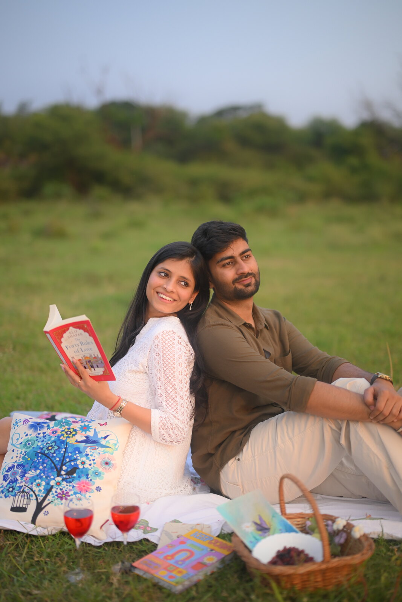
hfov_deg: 27.0
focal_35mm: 50
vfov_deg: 39.6
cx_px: 201
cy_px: 301
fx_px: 837
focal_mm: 50
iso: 500
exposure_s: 1/320
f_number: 1.2
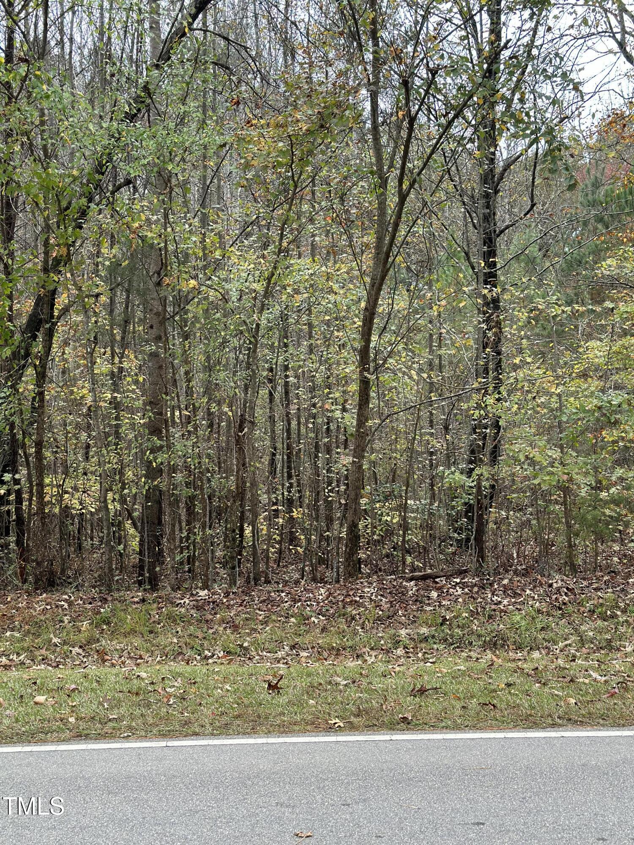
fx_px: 1172
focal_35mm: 48
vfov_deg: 39.7
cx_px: 317
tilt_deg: +1.9
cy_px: 422
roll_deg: -1.1
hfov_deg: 30.3
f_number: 1.78
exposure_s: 1/287
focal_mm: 6.86
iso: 80
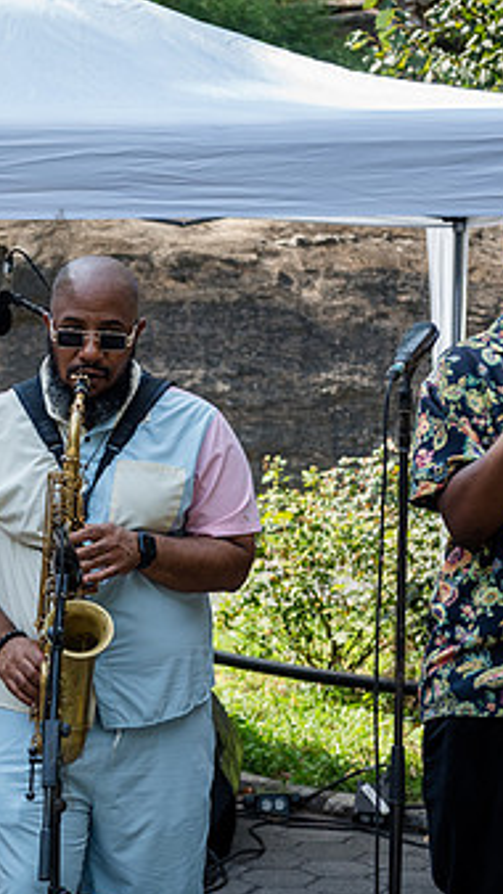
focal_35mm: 99
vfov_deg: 21.6
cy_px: 509
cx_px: 58
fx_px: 2349
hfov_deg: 12.1
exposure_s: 1/500
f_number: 4
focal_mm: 55
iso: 250
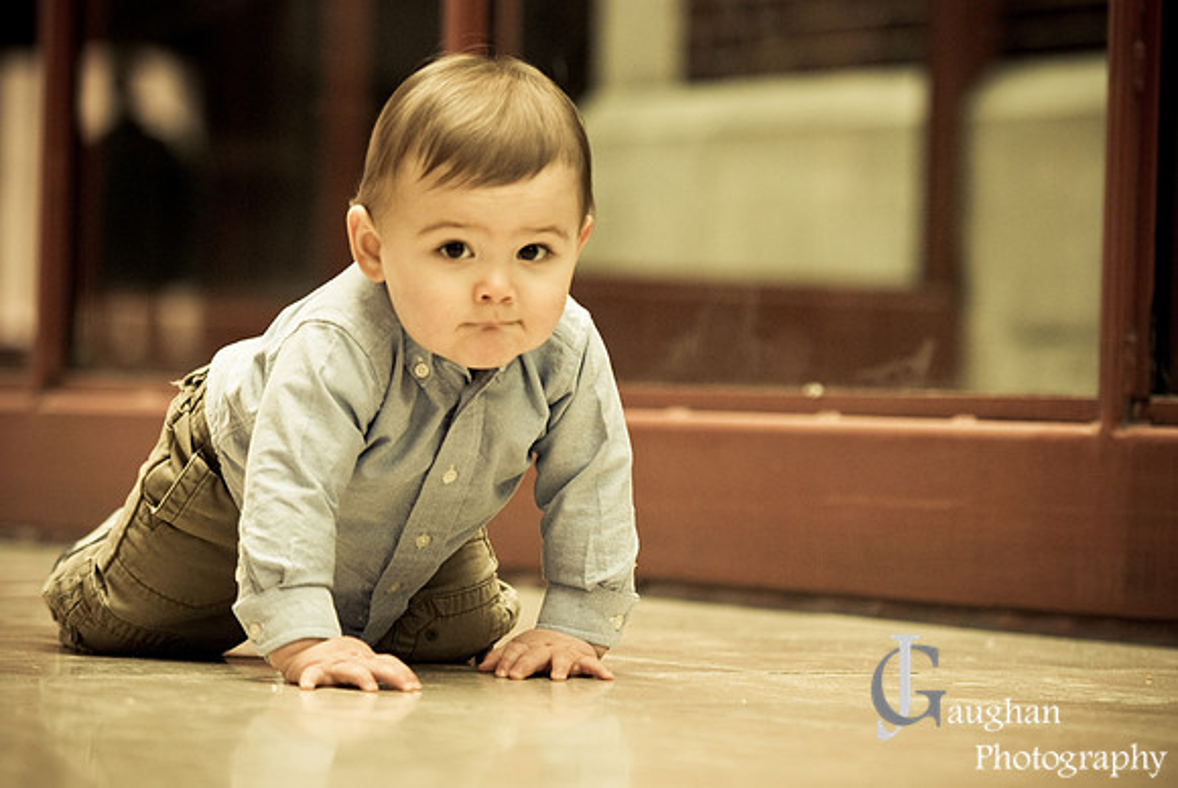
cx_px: 589
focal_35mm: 158
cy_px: 394
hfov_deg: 13.0
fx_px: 5159
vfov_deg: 8.7
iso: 250
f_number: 2.8
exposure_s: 1/200
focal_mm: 105
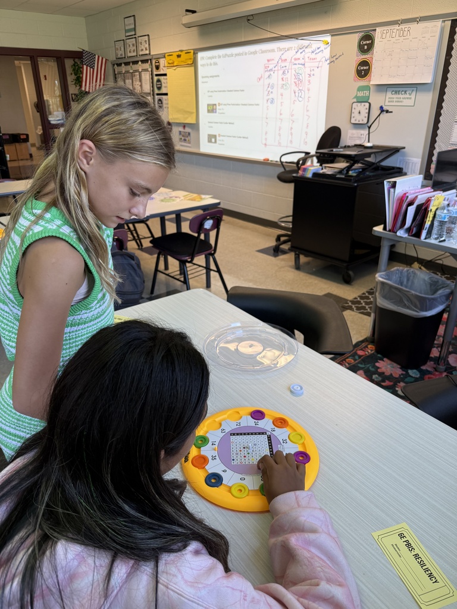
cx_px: 228
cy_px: 304
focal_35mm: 24
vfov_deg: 71.6
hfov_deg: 56.8
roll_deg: +0.3
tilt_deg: -24.7
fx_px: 422
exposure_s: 1/120
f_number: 1.78
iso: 100
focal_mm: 6.76
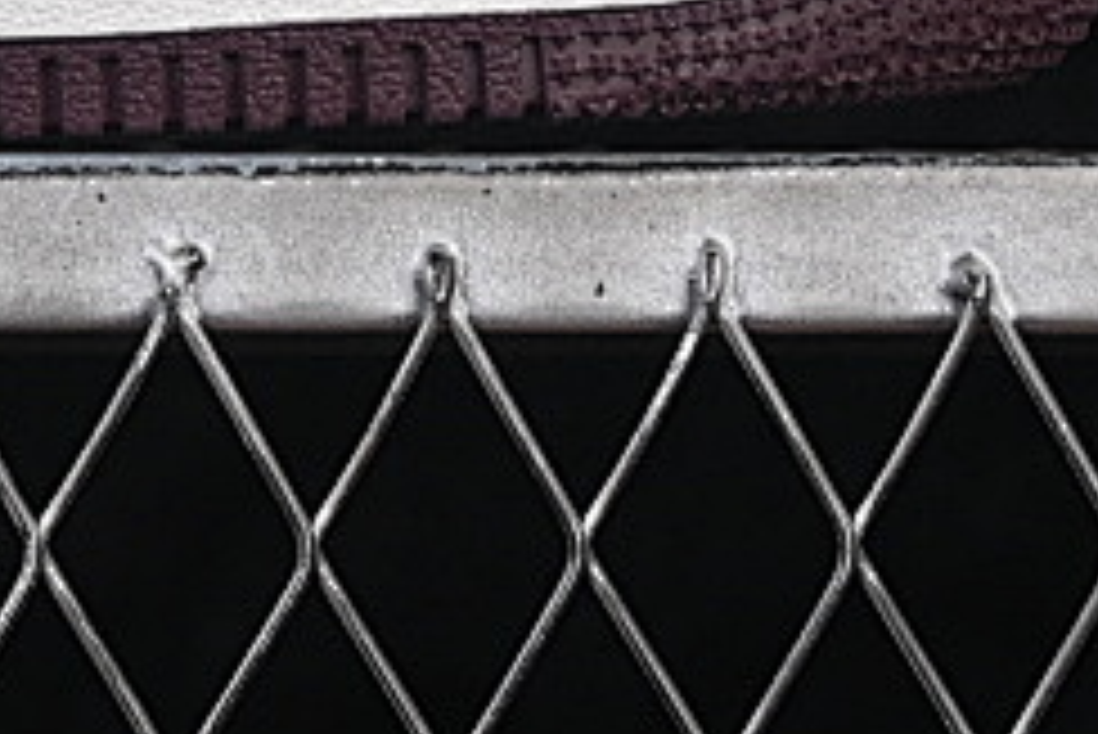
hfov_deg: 6.1
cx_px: -608
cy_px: -856
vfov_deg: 4.1
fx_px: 10132
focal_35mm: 332
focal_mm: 50
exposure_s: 1/80
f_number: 8
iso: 160
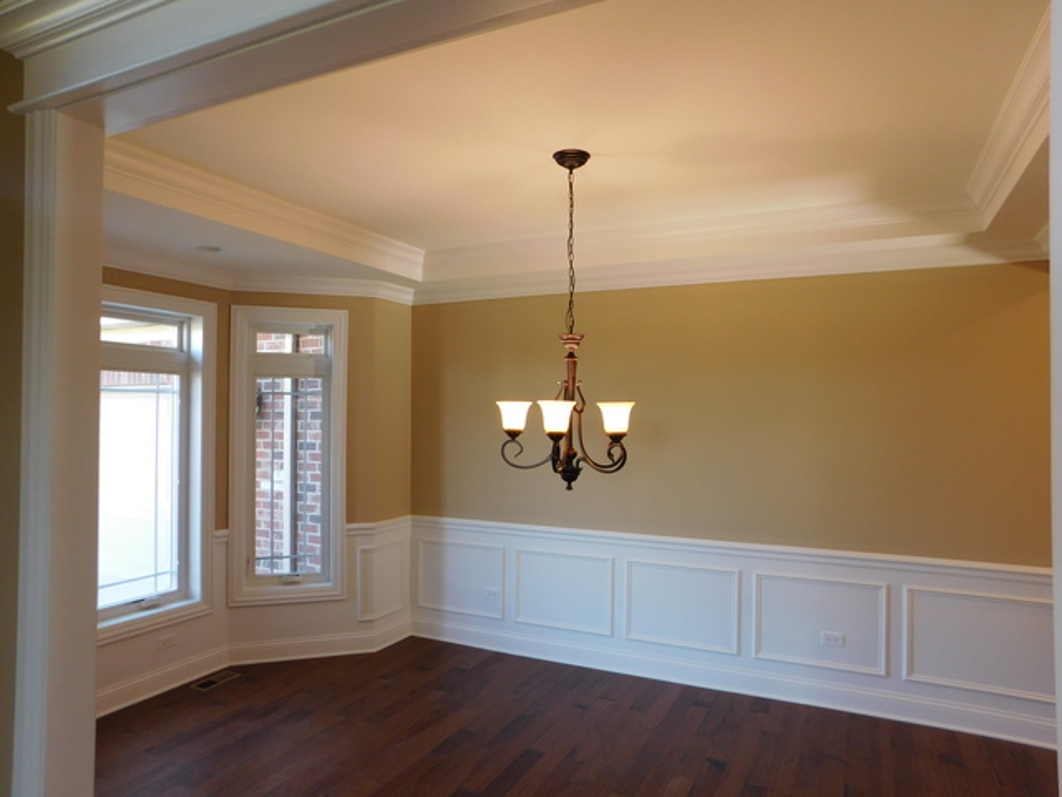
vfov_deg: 58.9
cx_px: 531
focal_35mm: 23
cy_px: 398
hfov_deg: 73.9
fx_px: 706
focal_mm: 4
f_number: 3
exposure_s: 1/30
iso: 160
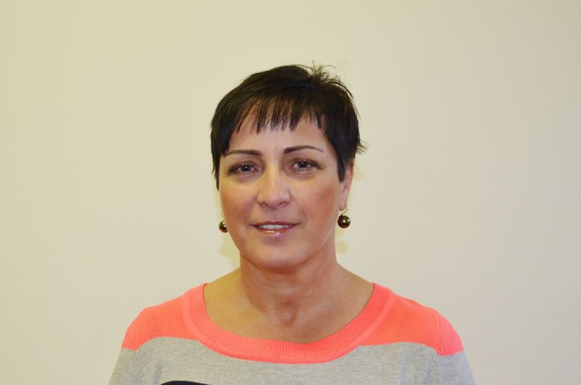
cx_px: 290
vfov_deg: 36.7
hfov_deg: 53.2
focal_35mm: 36
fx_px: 580
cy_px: 192
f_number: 4
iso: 1000
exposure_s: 1/60
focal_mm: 24
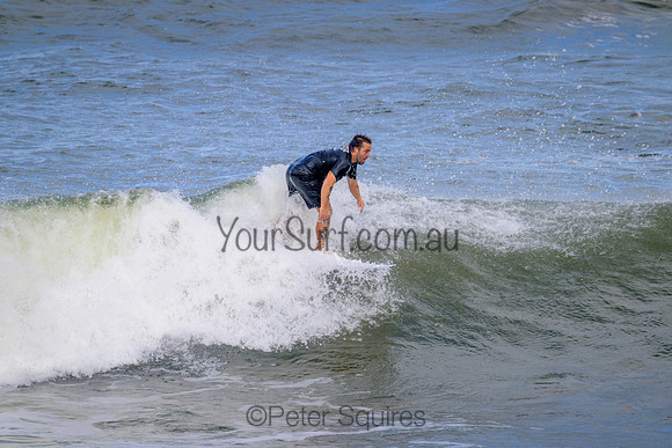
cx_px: 336
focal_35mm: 800
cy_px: 224
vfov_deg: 1.7
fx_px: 14936
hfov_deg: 2.6
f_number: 11
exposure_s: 1/2000
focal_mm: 800
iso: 640
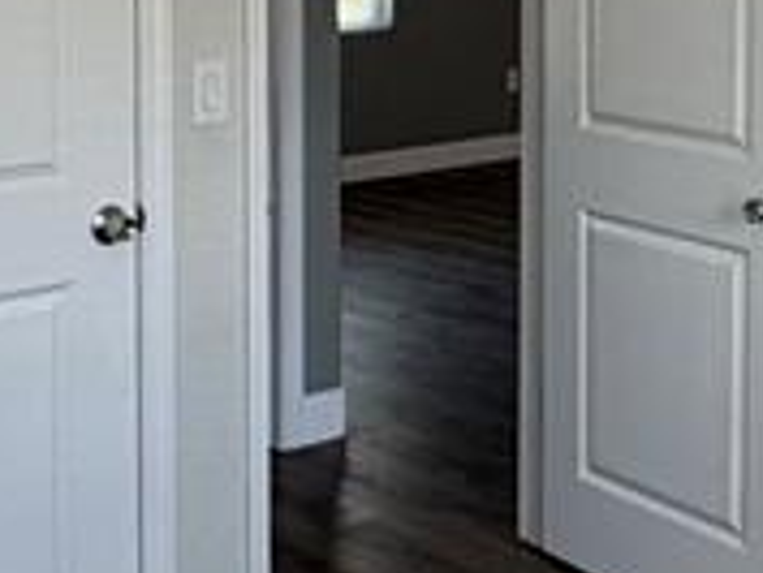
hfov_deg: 23.9
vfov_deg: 17.8
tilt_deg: -4.3
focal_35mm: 81
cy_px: 9
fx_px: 1787
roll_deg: -0.6
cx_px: 569
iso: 160
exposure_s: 1/120
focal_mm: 2.22
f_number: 2.2
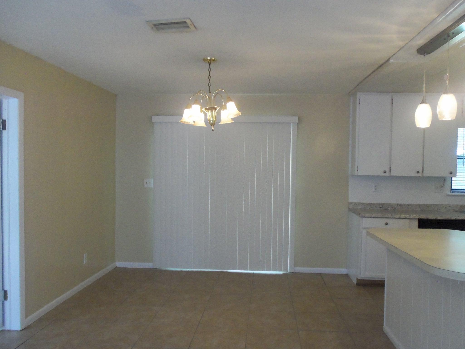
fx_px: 376
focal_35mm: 28
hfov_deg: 63.4
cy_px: 174
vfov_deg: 49.7
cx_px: 232
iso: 400
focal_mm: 5.1
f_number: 3.3
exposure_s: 1/50
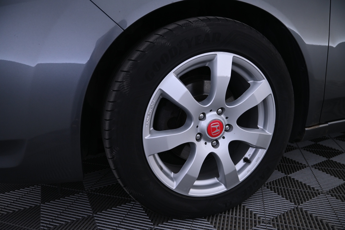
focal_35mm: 24
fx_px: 230
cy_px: 115
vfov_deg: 53.1
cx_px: 172
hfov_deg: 73.7
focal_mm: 16
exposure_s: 1/25
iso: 500
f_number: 3.5
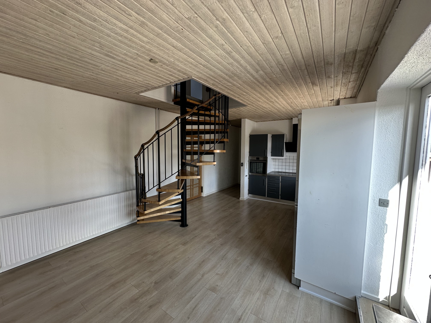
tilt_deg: -3.7
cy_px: 162
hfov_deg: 102.1
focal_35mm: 14
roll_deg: -0.3
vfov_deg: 85.7
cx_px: 216
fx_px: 174
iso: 100
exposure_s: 1/99
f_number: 2.2
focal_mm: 2.22
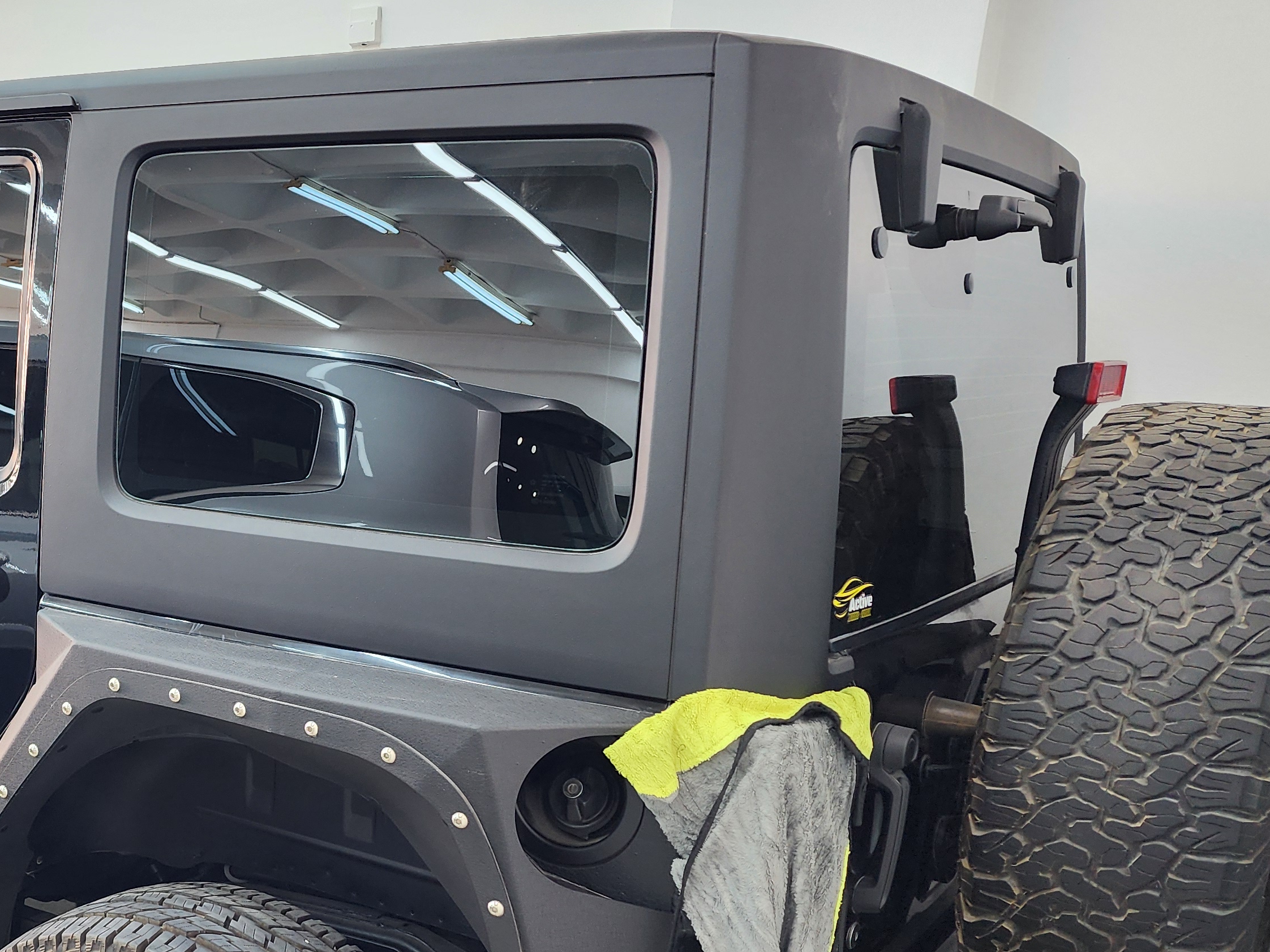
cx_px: 241
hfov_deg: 43.5
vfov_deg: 34.3
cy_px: 726
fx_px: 1504
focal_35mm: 41
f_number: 1.8
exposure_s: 1/100
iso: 80
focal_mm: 6.4
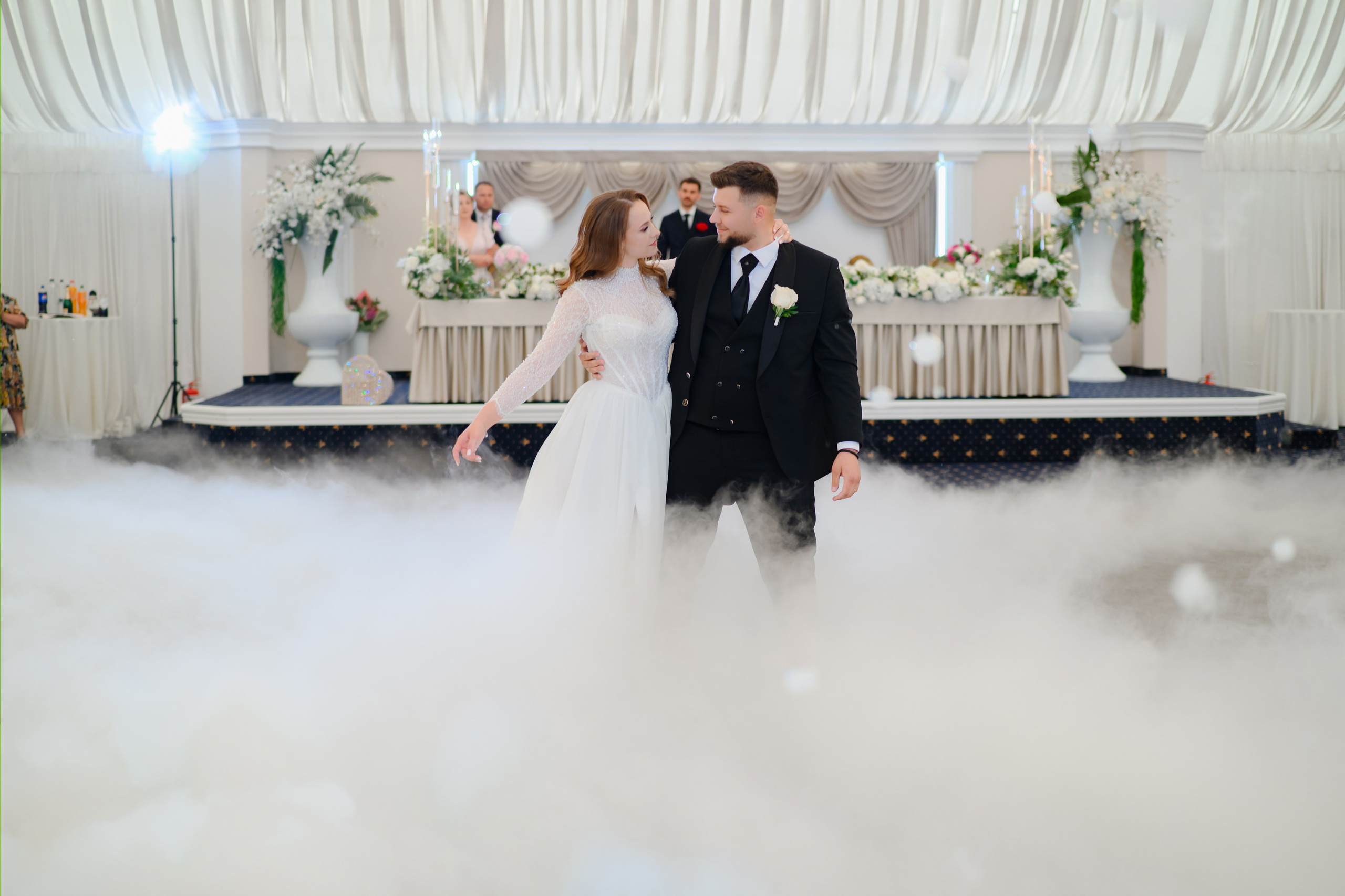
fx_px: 1868
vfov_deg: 27.0
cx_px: 672
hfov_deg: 39.6
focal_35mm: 50
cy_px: 448
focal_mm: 50
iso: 200
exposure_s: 1/200
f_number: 2
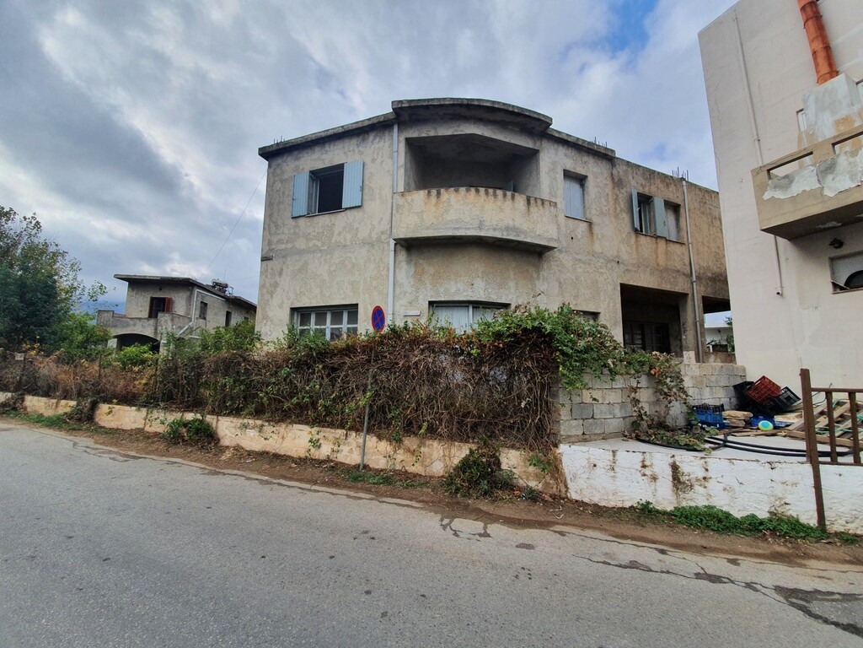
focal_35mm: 13
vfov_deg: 89.9
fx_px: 324
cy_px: 324
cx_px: 432
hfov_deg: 106.2
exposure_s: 1/1060
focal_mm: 1.8
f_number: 2.2
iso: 50
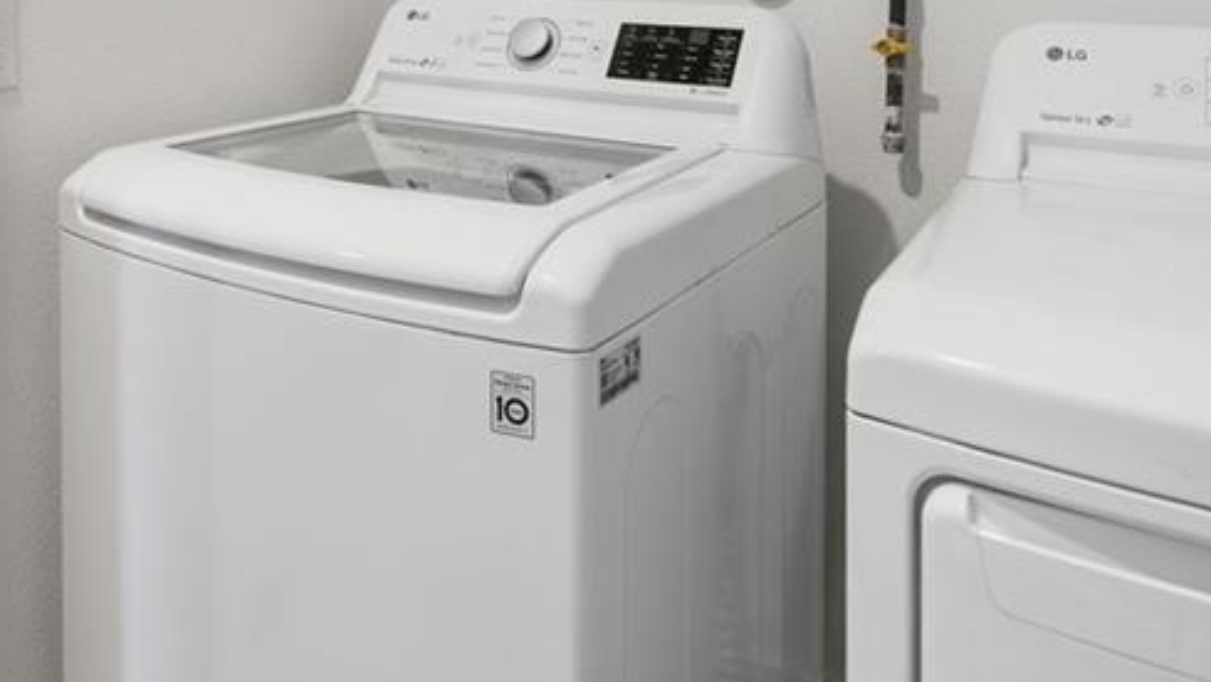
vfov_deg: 30.5
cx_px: 462
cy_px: -53
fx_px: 1124
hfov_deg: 56.0
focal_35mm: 35
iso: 1600
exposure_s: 1/4
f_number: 7.1
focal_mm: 16
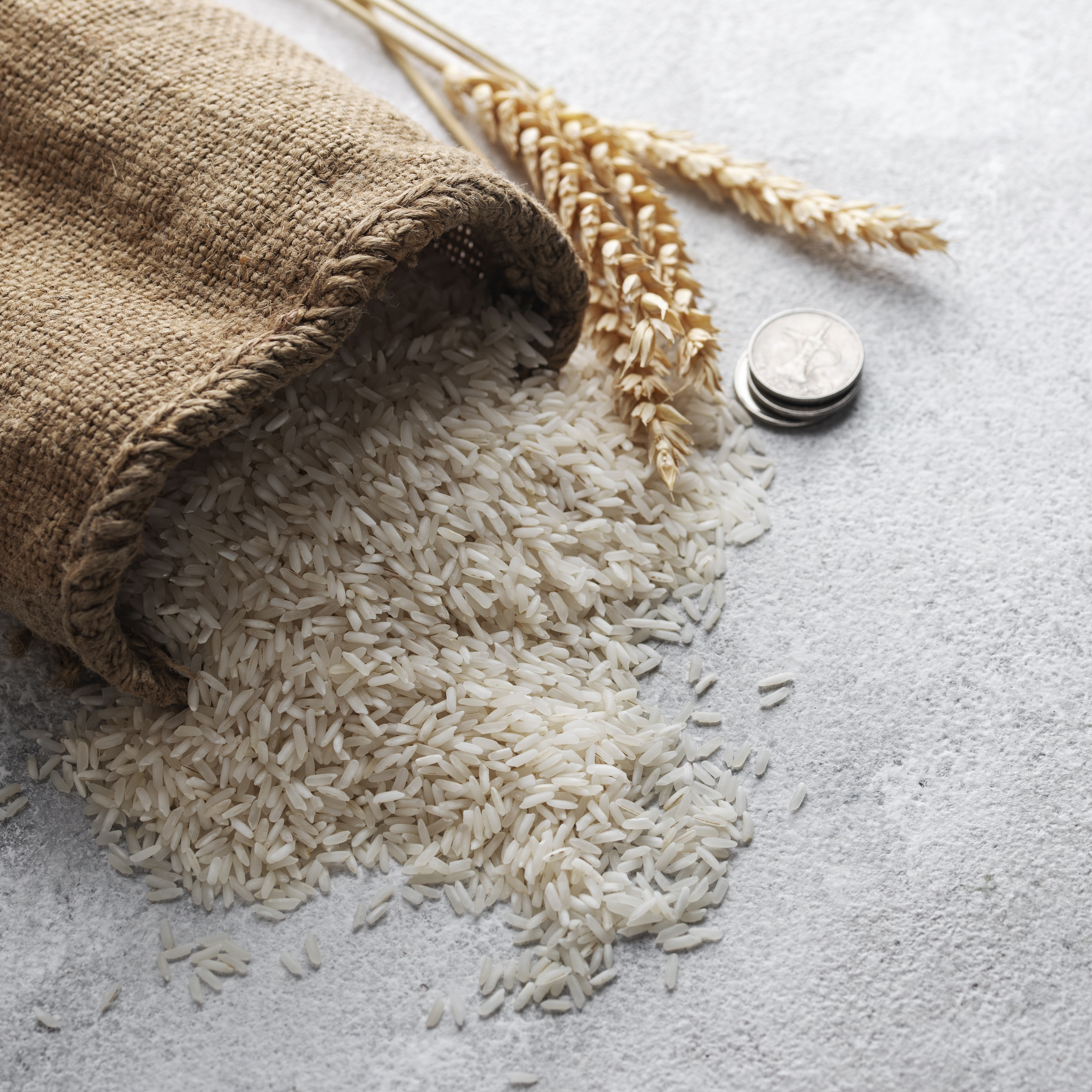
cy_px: 545
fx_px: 4783
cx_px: 669
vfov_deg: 13.0
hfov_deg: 13.0
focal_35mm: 134
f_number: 8
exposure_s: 1/80
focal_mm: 105
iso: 100
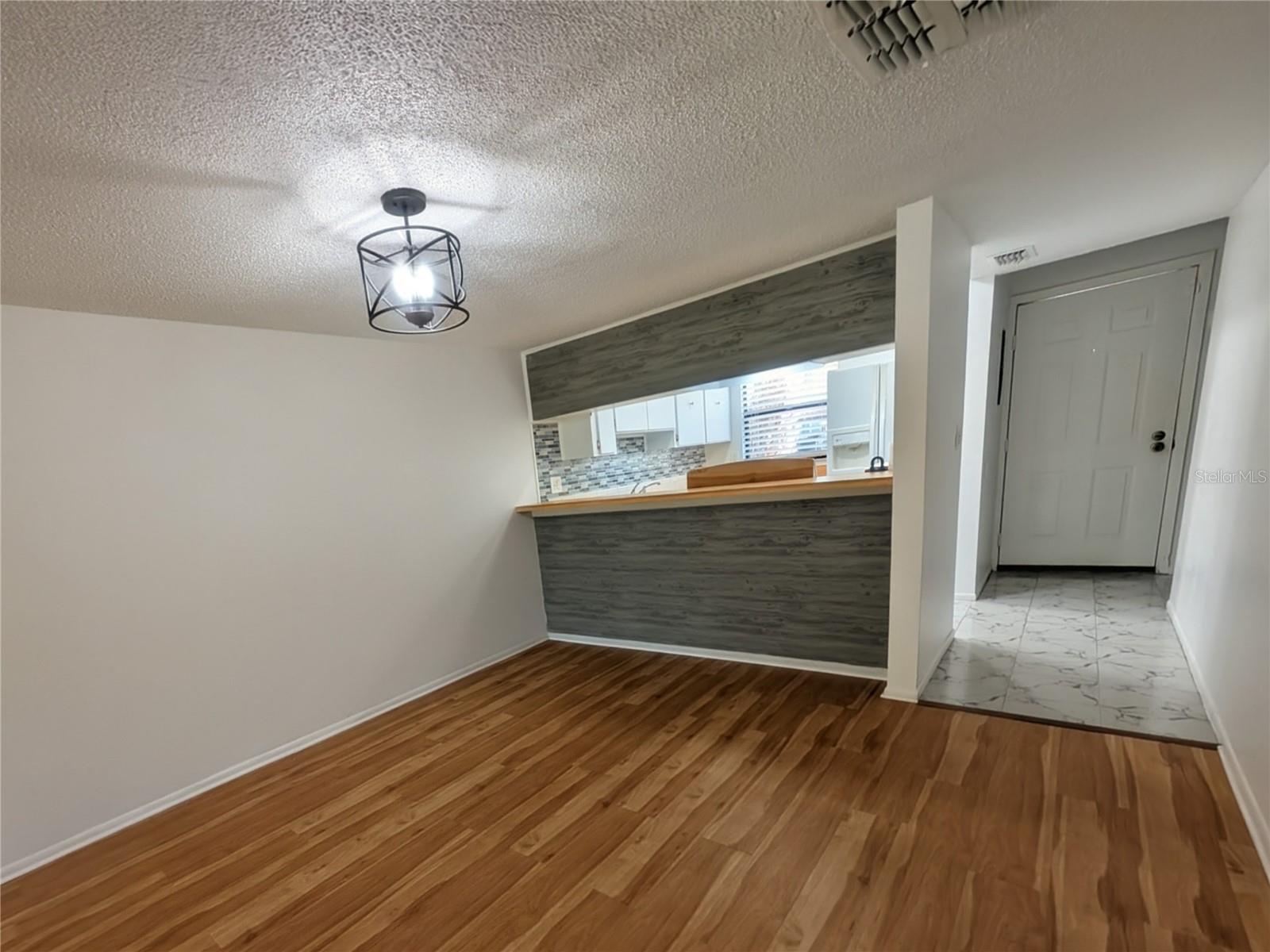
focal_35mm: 12
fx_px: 440
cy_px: 476
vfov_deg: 94.5
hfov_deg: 110.5
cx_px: 635
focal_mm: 2.02
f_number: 1.7
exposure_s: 1/120
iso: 103
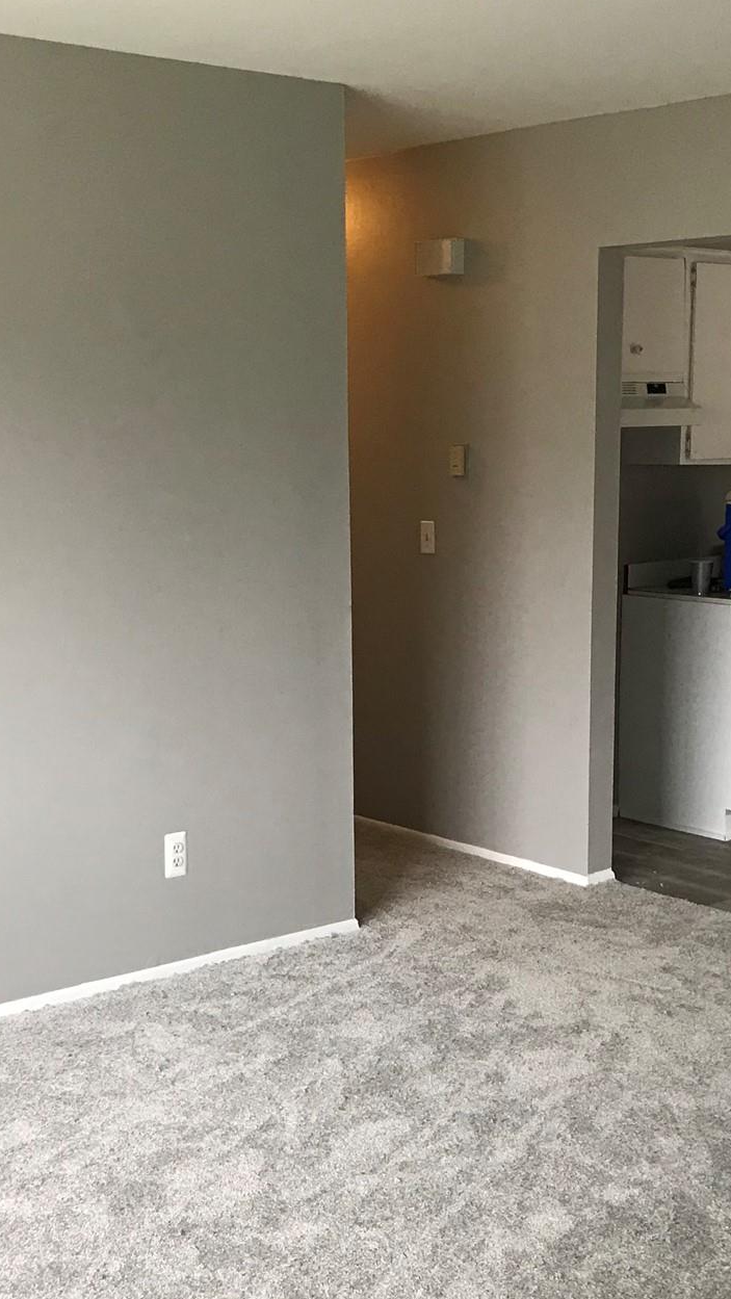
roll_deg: -0.6
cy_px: 774
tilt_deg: -12.1
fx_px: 1722
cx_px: 406
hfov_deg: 24.0
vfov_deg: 41.1
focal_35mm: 50
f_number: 1.8
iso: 40
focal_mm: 3.99
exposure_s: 1/30
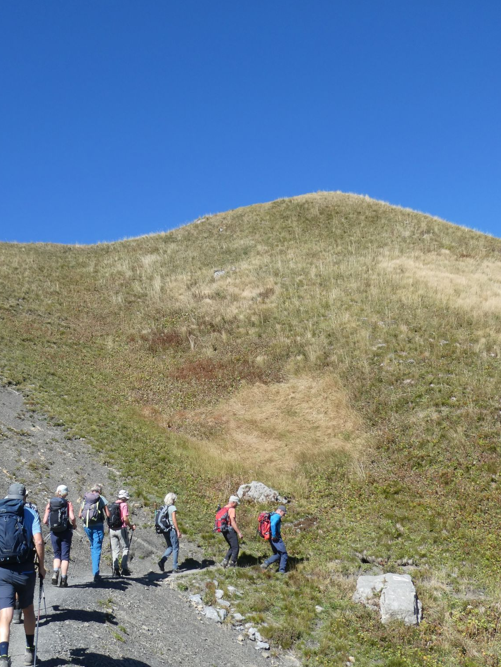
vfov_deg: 45.7
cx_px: 186
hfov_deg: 34.9
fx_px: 791
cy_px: 368
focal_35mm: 41
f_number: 3.5
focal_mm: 5.4
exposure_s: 1/640
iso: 80
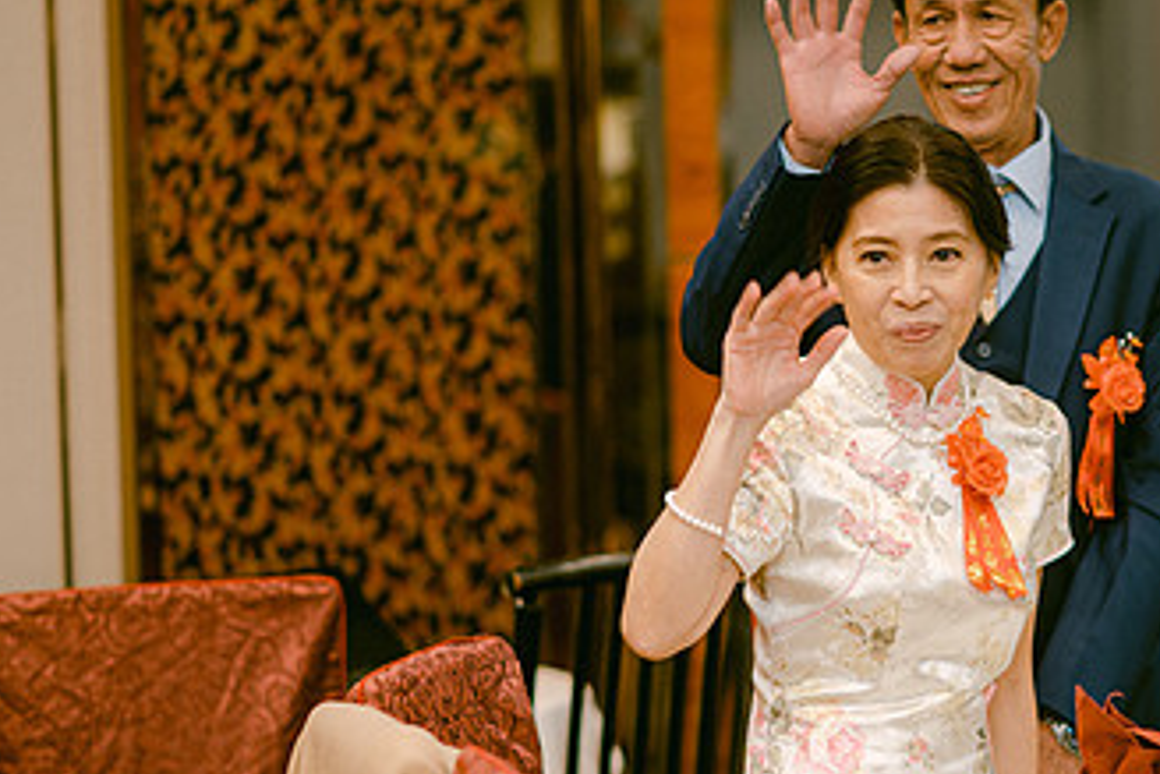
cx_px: 969
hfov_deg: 13.6
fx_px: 4835
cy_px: 467
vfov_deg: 9.2
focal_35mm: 150
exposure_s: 1/125
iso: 320
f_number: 2
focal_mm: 85
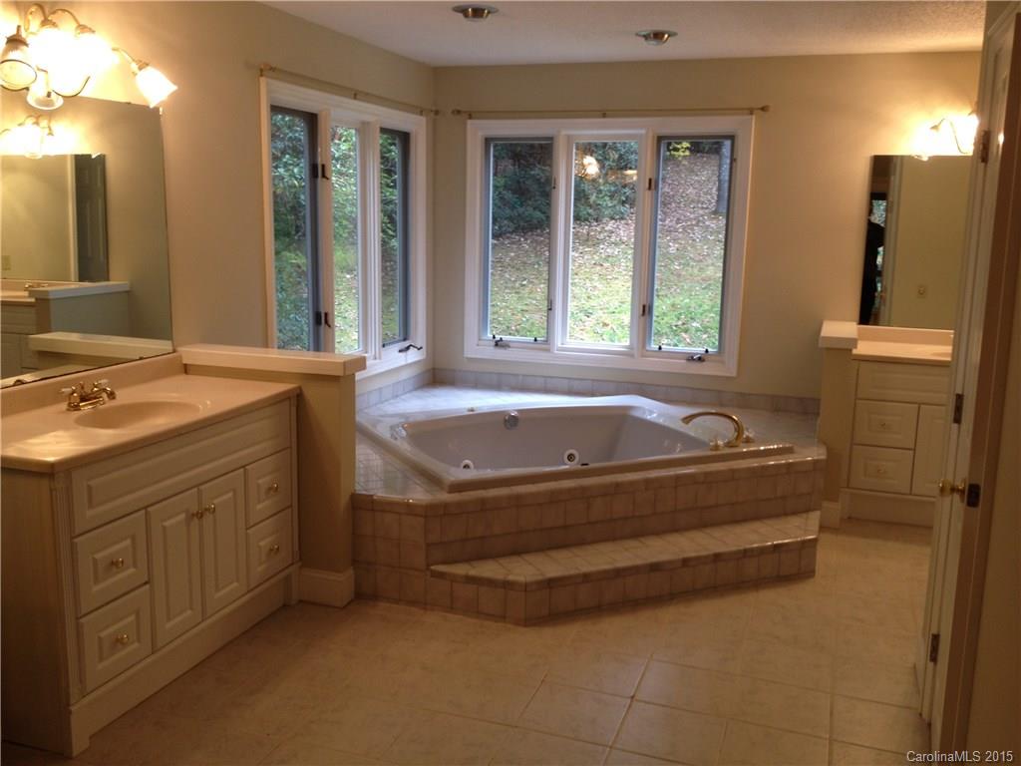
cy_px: 383
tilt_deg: -12.8
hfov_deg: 52.6
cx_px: 510
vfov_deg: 40.7
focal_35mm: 35
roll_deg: -1.2
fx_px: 1032
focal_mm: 4.28
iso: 50
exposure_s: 1/24
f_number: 2.4
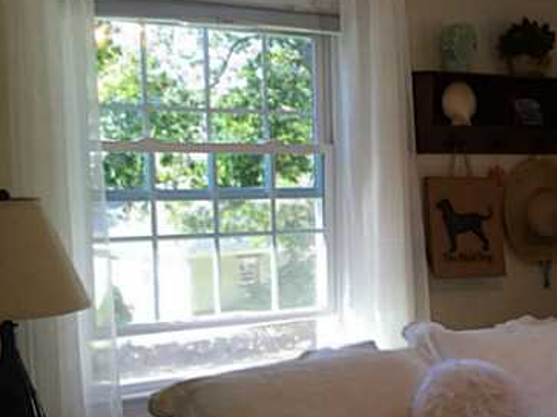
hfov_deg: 28.5
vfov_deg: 22.8
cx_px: 552
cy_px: 279
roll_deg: -1.1
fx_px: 1029
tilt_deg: -6.1
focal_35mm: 64
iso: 32
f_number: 2.2
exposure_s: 1/60
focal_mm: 4.15
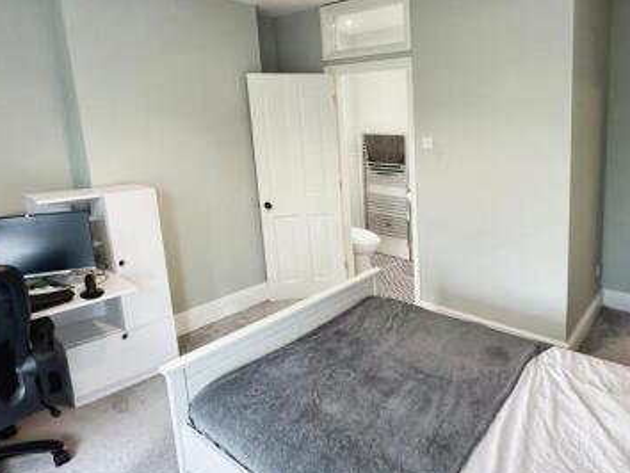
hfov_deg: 73.8
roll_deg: +0.8
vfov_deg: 58.8
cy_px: 259
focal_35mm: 23
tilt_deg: -13.9
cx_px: 297
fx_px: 419
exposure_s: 1/50
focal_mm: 2.22
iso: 200
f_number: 2.2
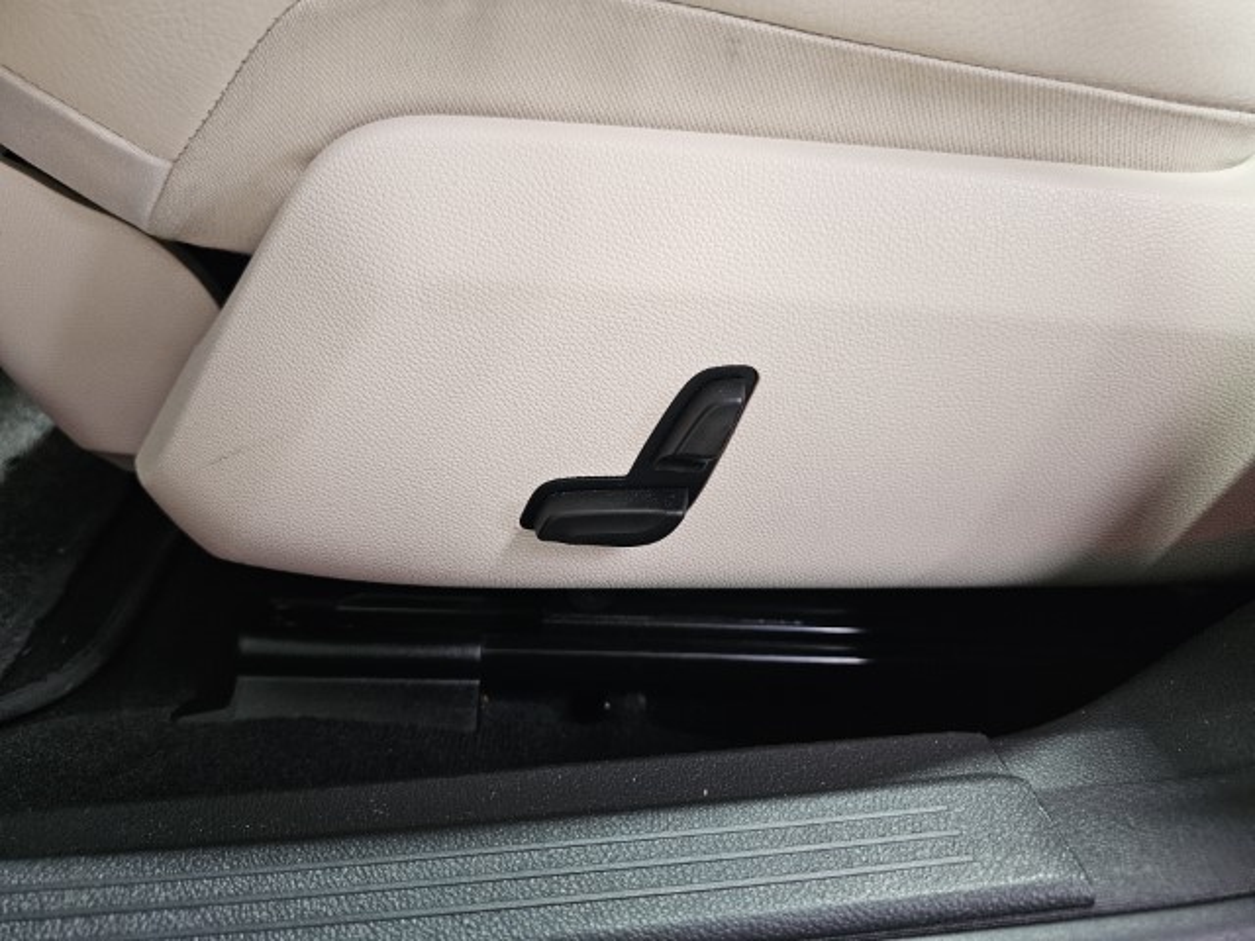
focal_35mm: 23
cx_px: 628
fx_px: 834
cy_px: 470
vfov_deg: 58.9
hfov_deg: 73.9
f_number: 1.7
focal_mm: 6.3
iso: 500
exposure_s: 1/142
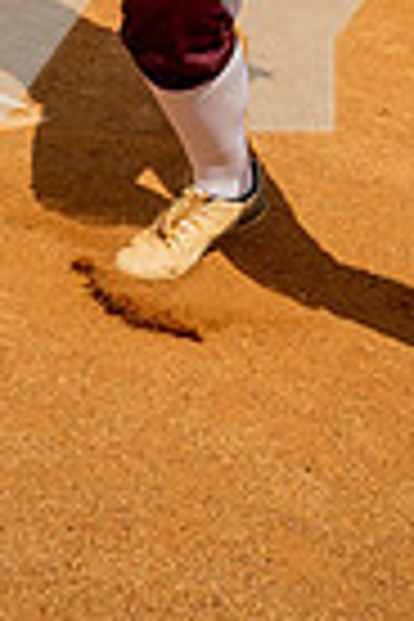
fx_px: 1121
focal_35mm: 65
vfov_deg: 24.1
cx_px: 410
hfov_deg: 20.3
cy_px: -320
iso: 100
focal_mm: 20
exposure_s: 1/640
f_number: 9
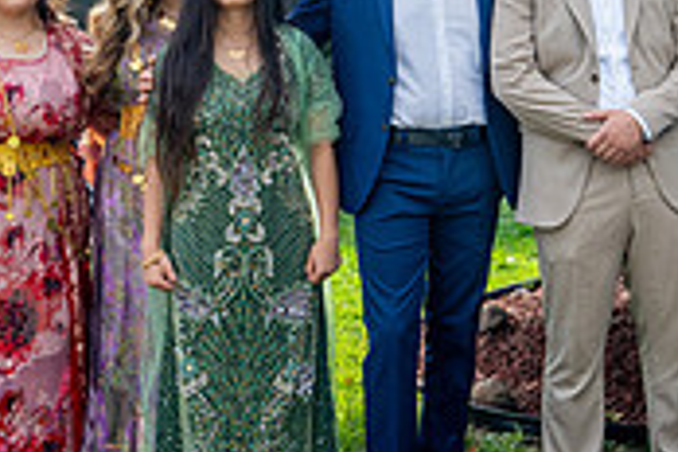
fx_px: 1507
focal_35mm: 80
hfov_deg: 23.9
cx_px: 733
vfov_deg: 16.9
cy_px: 99
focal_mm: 24
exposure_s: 1/320
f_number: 7.1
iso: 320
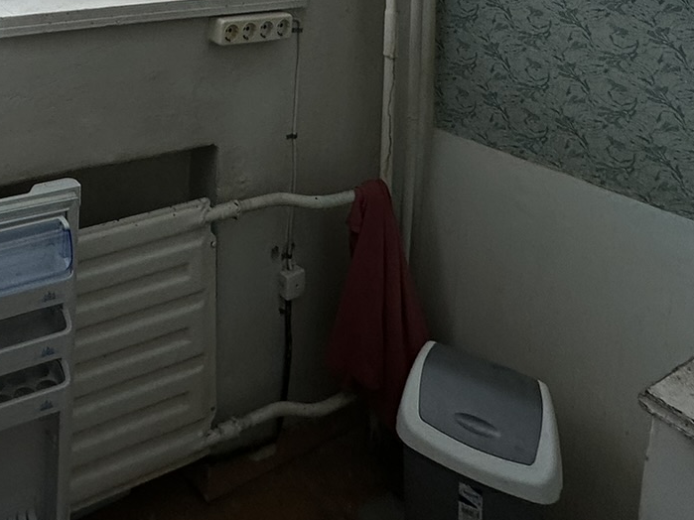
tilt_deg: -1.1
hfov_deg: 42.4
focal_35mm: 41
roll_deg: -2.3
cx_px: 81
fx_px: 822
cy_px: -180
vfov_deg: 28.1
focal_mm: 2.22
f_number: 2.2
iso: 50
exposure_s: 1/100
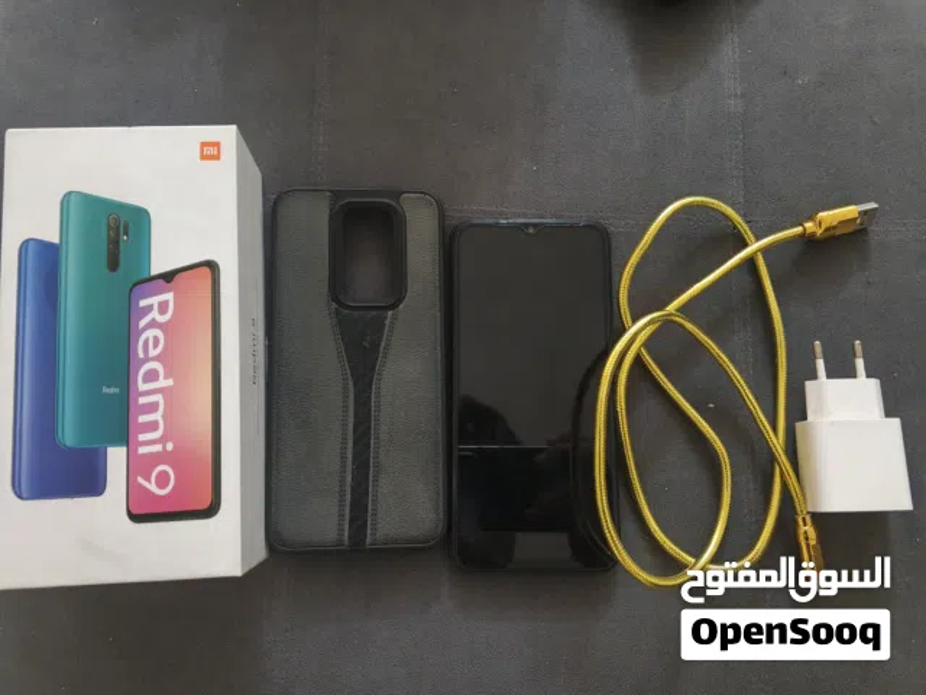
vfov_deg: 58.9
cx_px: 463
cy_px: 348
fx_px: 615
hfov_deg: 73.9
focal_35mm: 23
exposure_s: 1/25
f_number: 1.6
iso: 3490
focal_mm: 4.11
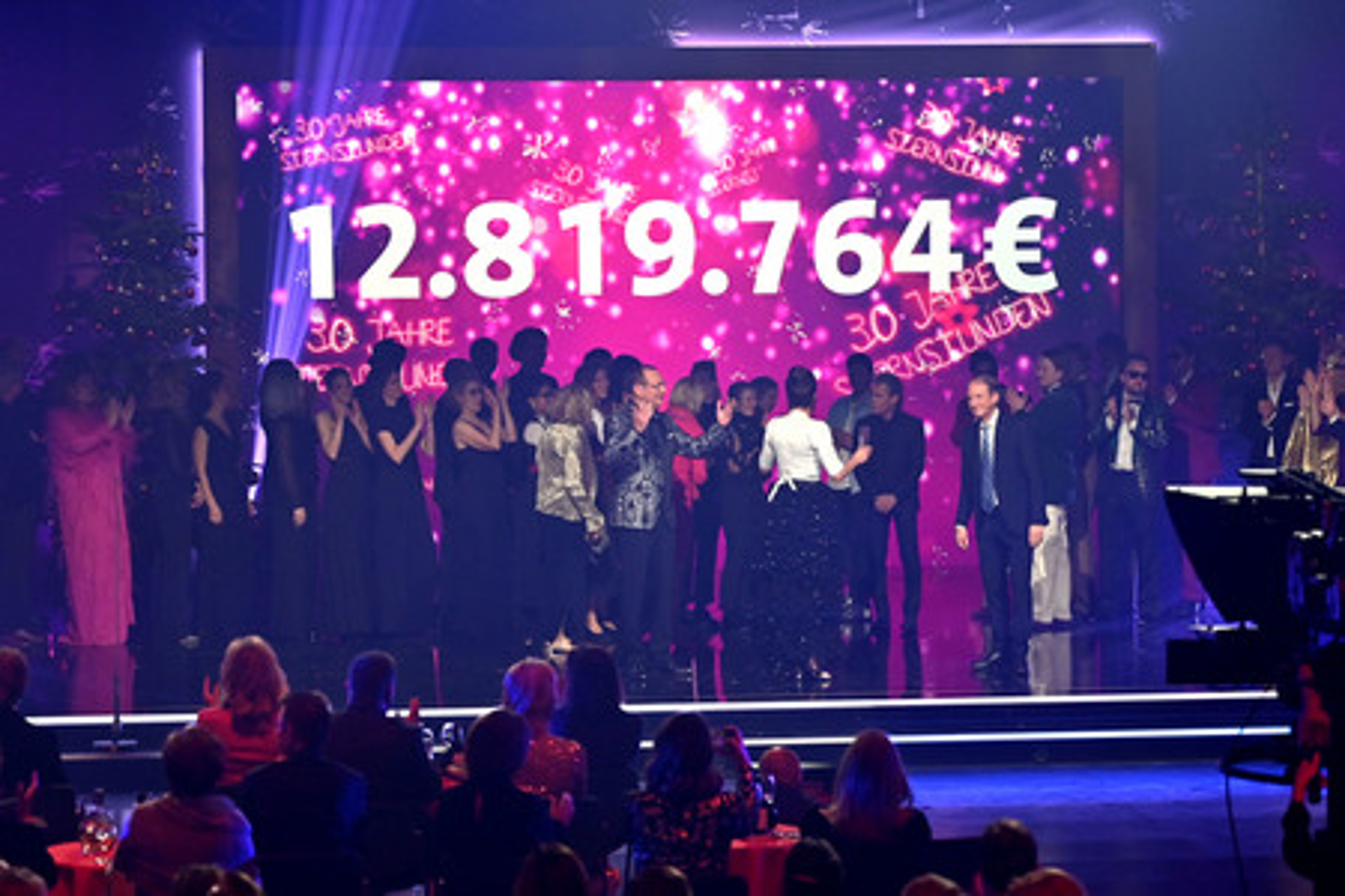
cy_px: 448
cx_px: 672
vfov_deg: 19.5
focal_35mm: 70
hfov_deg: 28.8
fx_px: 2615
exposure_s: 1/400
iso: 1600
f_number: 2.8
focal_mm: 70
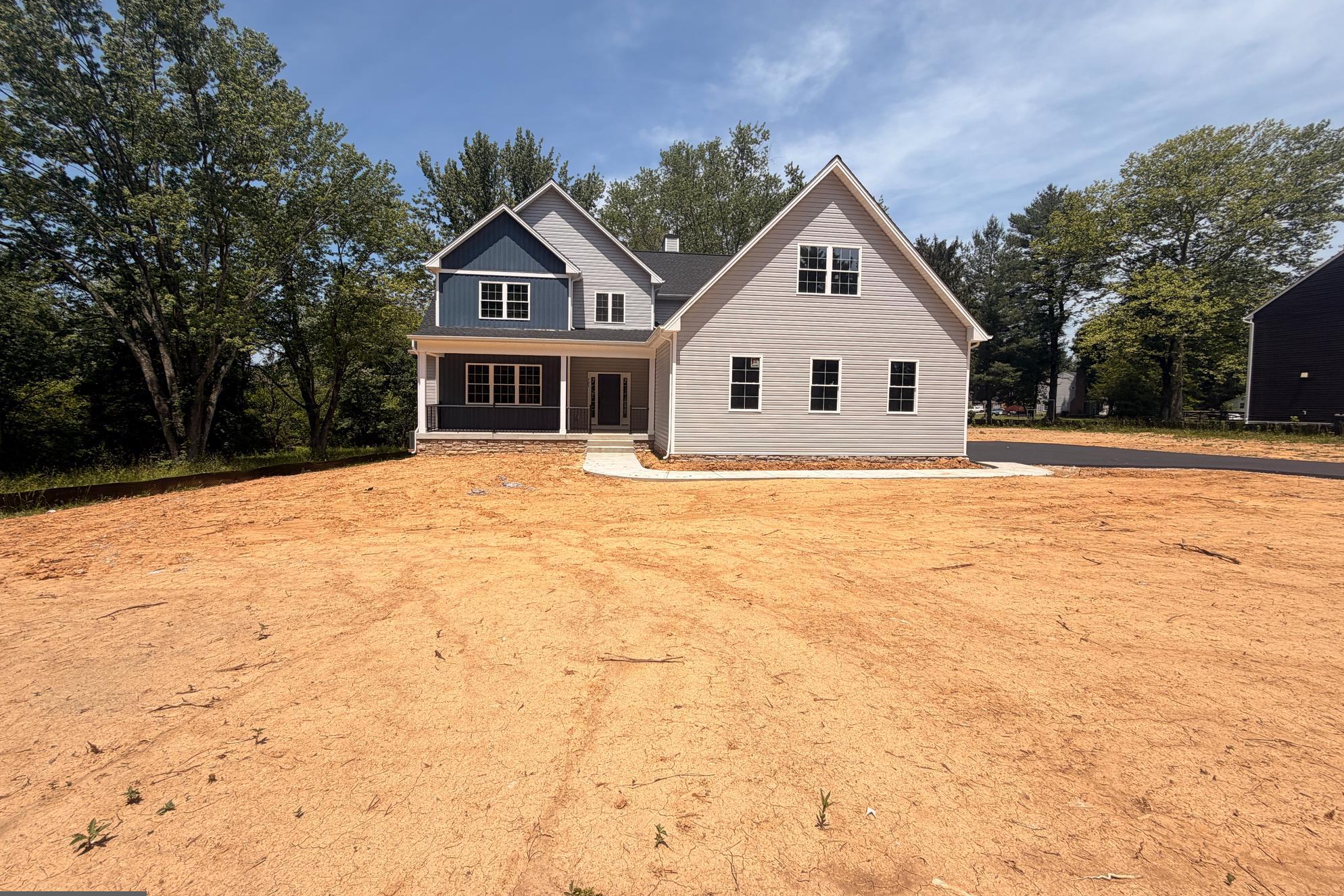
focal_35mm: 15
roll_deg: -0.3
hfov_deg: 100.4
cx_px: 670
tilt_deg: -2.7
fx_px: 560
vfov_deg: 77.3
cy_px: 427
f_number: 2.2
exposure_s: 1/1167
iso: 20
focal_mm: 2.22
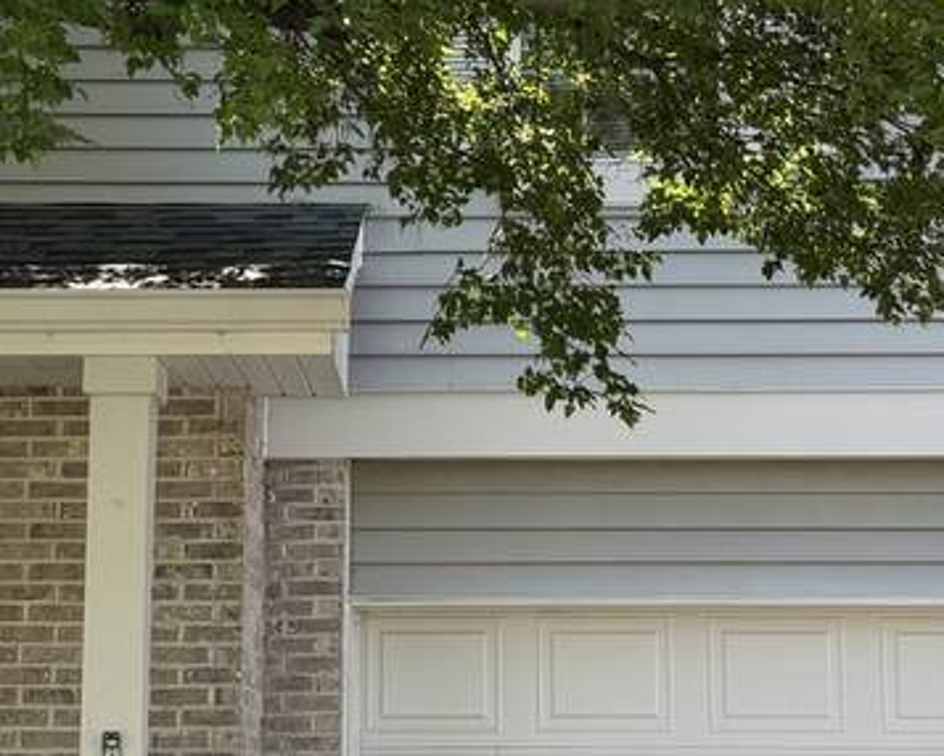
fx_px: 2348
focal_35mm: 84
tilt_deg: +8.9
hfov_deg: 22.7
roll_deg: +1.6
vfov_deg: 18.3
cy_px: 439
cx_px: 465
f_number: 1.78
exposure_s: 1/728
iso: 80
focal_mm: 6.76
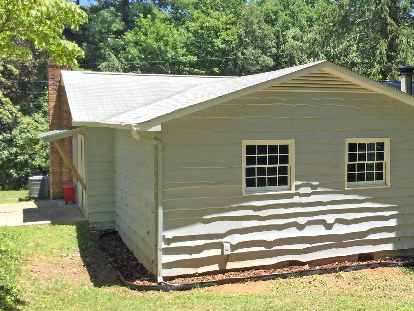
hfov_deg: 38.2
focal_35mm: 49
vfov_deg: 29.7
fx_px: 586
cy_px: 147
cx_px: 292
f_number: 2.4
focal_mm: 3.3
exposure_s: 1/586
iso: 25
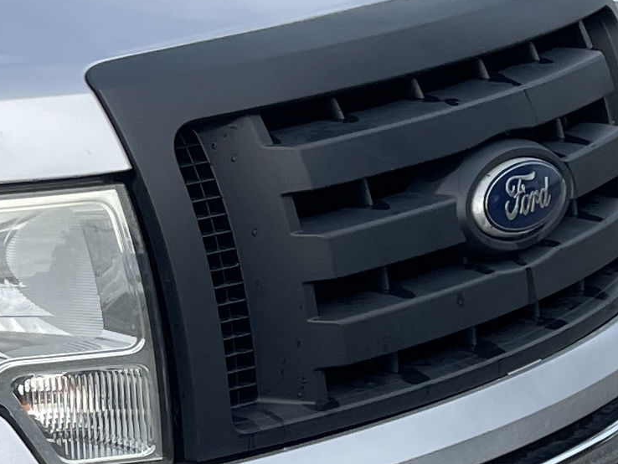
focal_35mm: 142
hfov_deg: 12.5
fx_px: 2536
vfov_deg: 10.4
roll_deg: +3.8
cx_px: -560
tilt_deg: -10.6
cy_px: 277
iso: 32
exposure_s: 1/2053
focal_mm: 4.2
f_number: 1.6
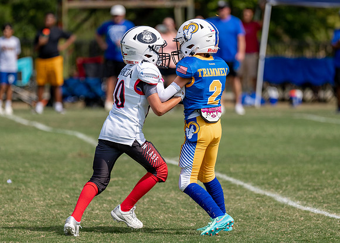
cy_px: 106
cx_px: 159
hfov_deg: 6.1
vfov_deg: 4.4
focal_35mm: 329
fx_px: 3177
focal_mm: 200
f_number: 2.8
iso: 100
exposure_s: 1/2500
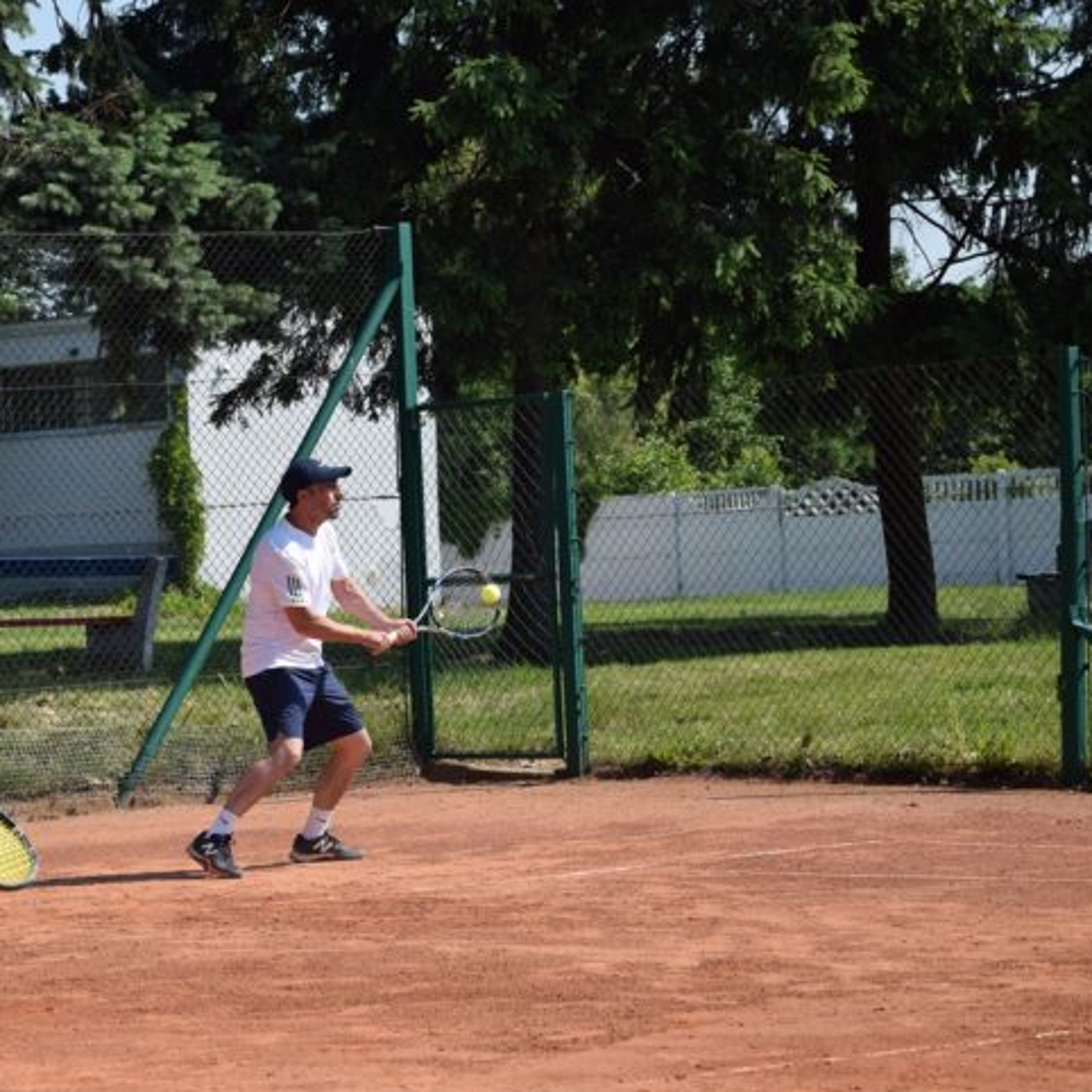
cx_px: 272
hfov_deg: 13.0
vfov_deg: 13.0
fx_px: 4783
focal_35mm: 134
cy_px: 578
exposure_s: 1/1600
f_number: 6.3
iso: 400
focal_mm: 66
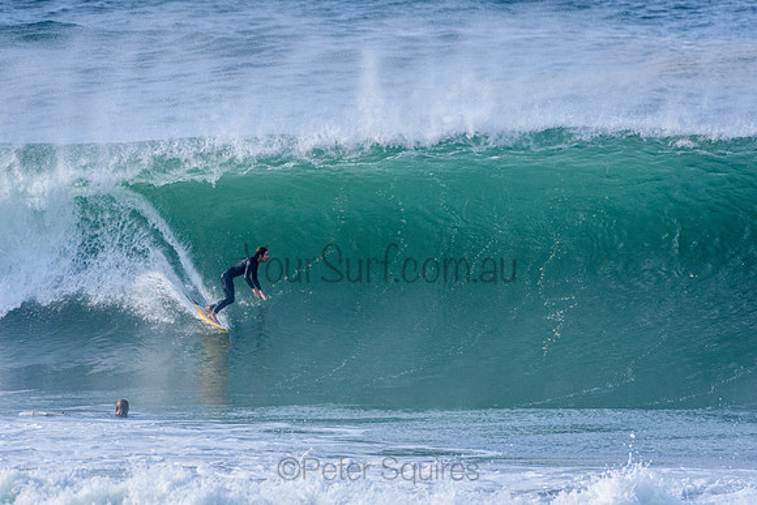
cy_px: 252
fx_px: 15774
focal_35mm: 750
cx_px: 378
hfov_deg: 2.7
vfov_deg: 1.8
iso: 560
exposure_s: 1/2000
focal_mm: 500
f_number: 5.6
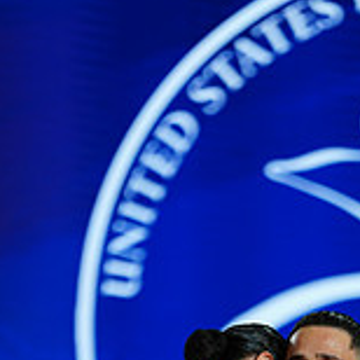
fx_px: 6189
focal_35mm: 526
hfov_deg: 3.3
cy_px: 587
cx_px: 354
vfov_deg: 3.3
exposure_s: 1/400
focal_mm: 164
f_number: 2.8
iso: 200
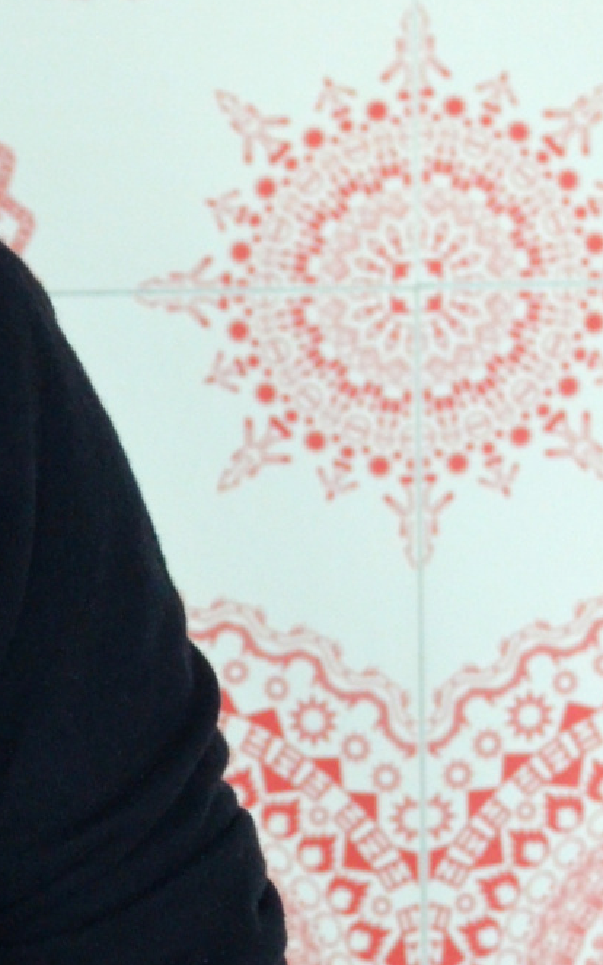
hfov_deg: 4.4
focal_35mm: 295
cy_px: 821
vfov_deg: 7.1
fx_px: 7753
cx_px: -195
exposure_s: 1/160
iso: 1400
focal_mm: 50
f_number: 3.5
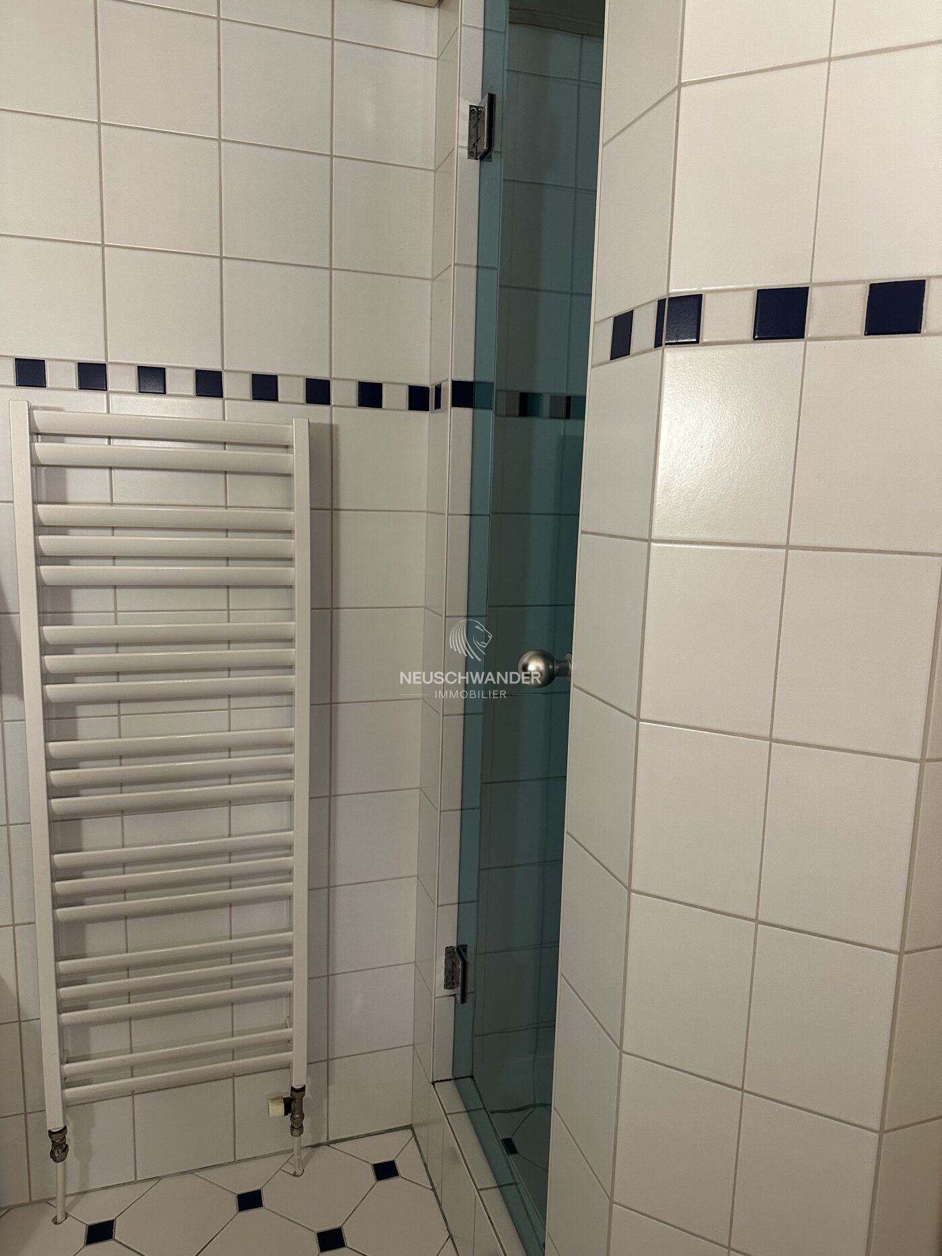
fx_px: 871
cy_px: 628
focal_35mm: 24
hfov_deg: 56.8
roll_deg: -1.1
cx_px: 471
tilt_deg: -9.5
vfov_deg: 71.6
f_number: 1.78
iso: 250
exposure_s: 1/60
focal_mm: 6.86
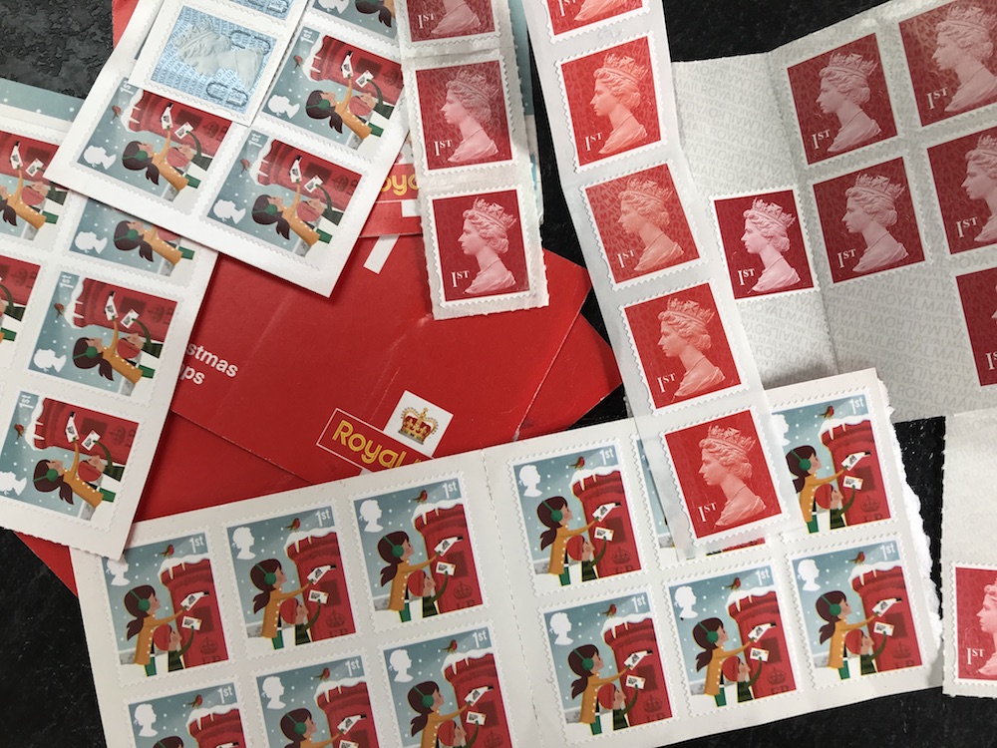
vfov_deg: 49.7
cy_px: 374
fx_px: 806
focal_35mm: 28
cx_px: 498
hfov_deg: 63.4
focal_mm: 3.99
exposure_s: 1/162
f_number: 1.8
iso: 20
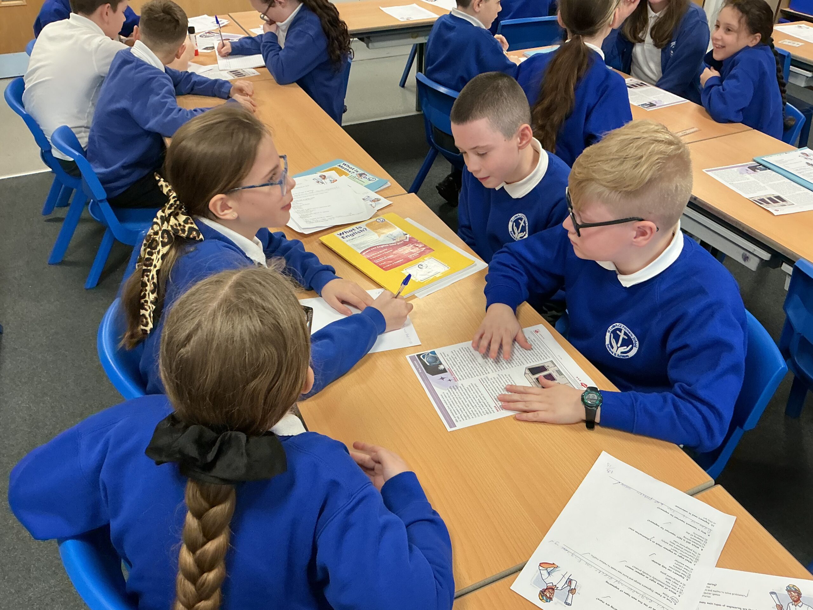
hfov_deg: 61.7
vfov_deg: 48.2
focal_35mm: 29
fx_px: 681
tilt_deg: -34.1
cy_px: 305
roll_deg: +0.4
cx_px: 406
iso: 125
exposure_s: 1/60
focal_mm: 3
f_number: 1.8
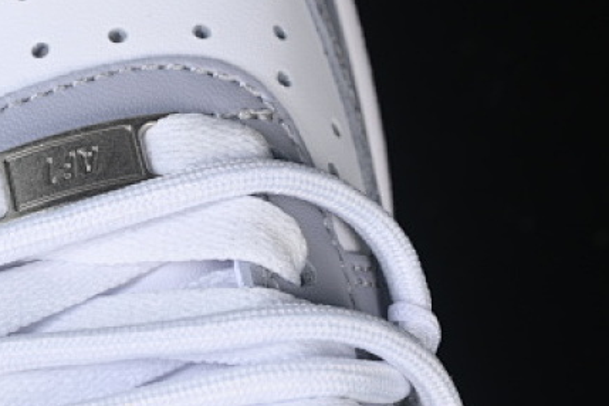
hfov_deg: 10.8
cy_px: 40
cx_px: 48
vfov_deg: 7.2
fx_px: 3197
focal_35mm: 189
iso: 160
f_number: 7.1
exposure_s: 1/80
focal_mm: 50
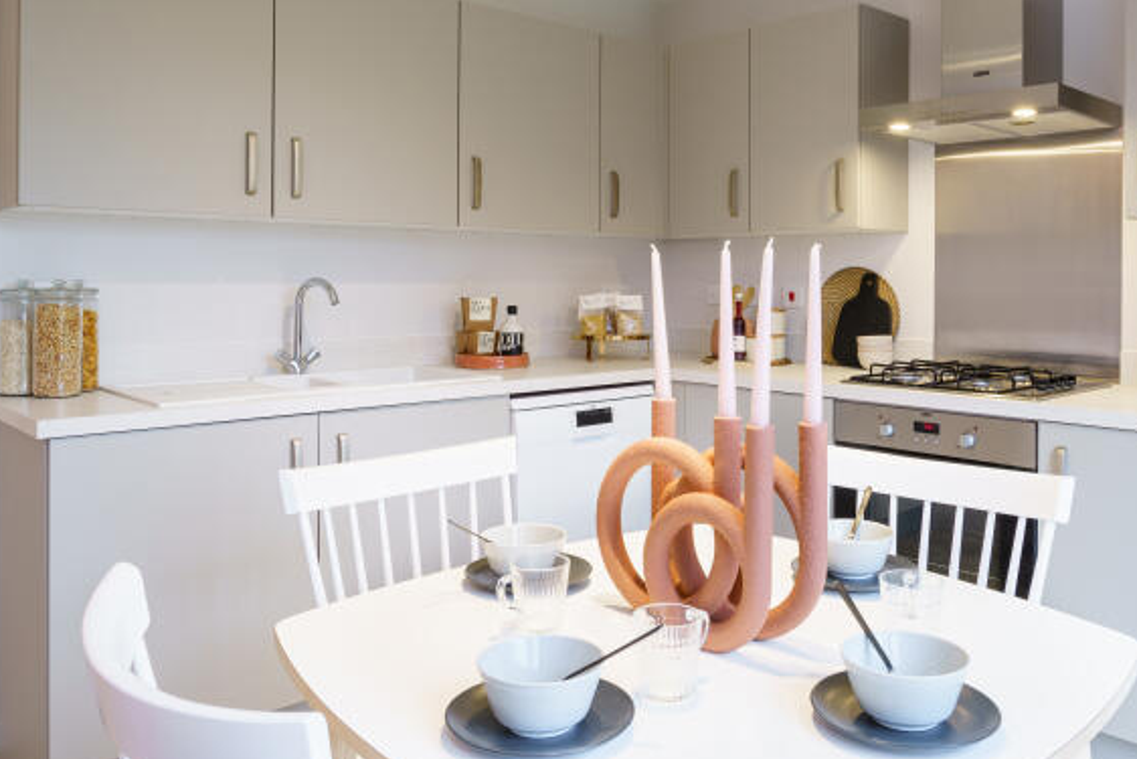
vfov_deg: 42.0
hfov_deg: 60.0
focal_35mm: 31
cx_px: 649
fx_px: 979
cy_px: 282
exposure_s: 1/4
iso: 100
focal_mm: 17
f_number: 7.1
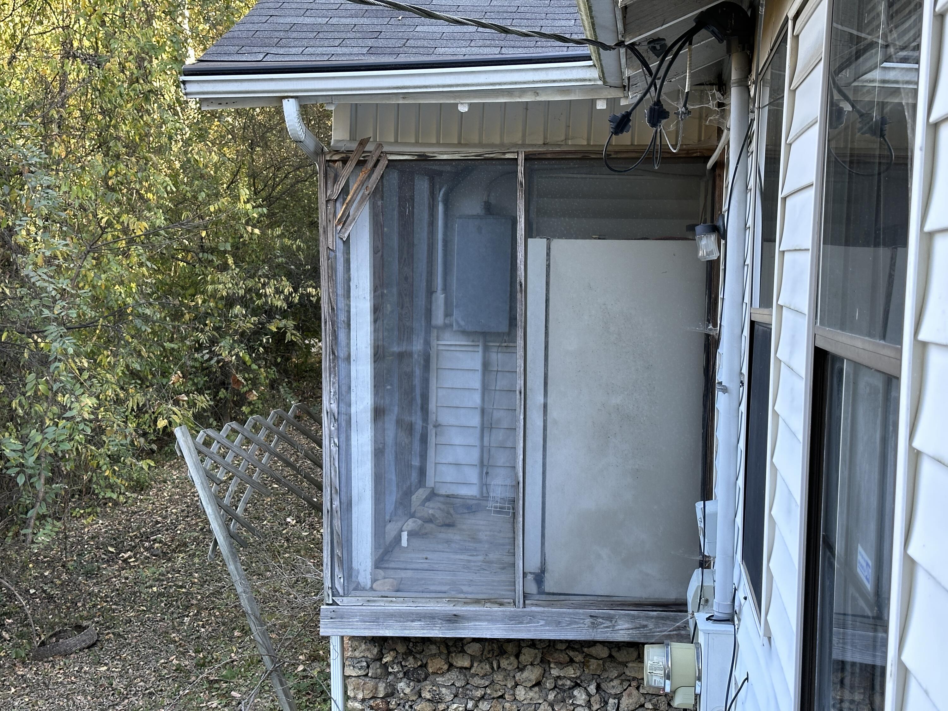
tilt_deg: -3.9
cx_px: 474
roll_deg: -0.9
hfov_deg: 39.7
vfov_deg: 30.3
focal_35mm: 48
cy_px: 356
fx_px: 1315
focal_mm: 6.86
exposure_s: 1/121
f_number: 1.78
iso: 64
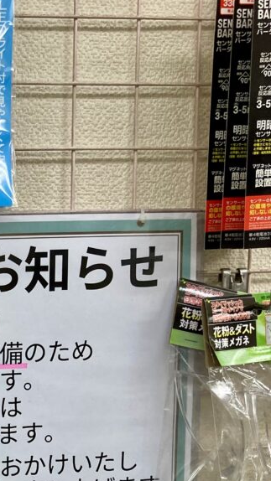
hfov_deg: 16.1
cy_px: 384
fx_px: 868
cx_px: -145
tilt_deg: -10.3
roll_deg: +2.2
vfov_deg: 30.3
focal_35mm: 68
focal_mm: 3.99
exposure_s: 1/100
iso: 50
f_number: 1.8
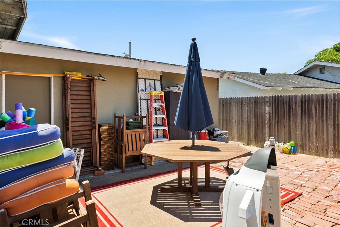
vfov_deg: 59.5
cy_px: 114
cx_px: 170
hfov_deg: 81.2
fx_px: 198
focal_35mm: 21
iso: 100
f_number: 7.1
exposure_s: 1/60
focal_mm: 14
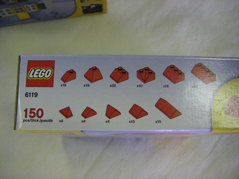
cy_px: 90
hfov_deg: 49.0
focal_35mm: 38
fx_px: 262
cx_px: 120
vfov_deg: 37.7
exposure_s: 1/40
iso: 800
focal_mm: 6.3
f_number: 3.5
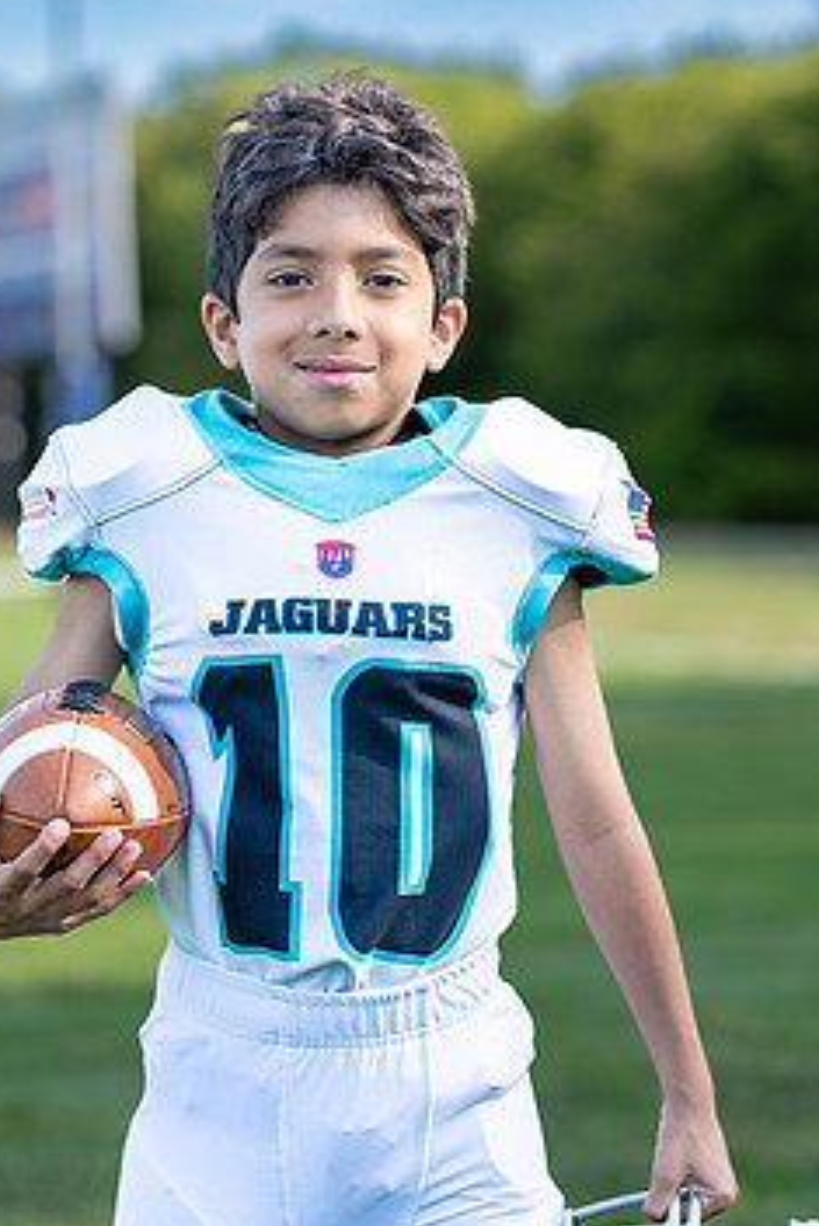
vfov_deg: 20.8
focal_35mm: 98
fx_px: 3341
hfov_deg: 14.0
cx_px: 384
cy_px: 570
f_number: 1.6
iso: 100
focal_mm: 50
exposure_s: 1/2000
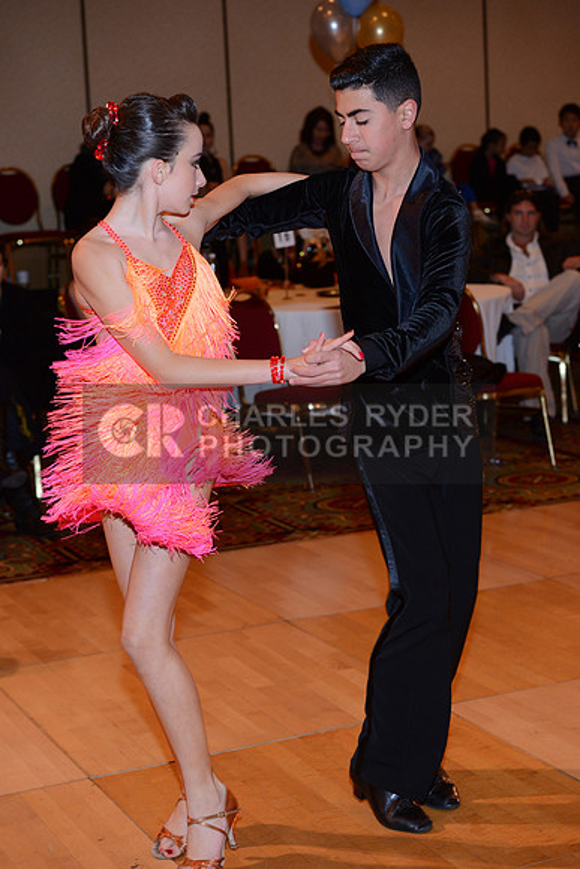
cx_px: 290
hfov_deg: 19.5
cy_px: 434
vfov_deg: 28.8
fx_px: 1691
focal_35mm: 70
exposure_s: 1/200
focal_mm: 70
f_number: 5
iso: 1600
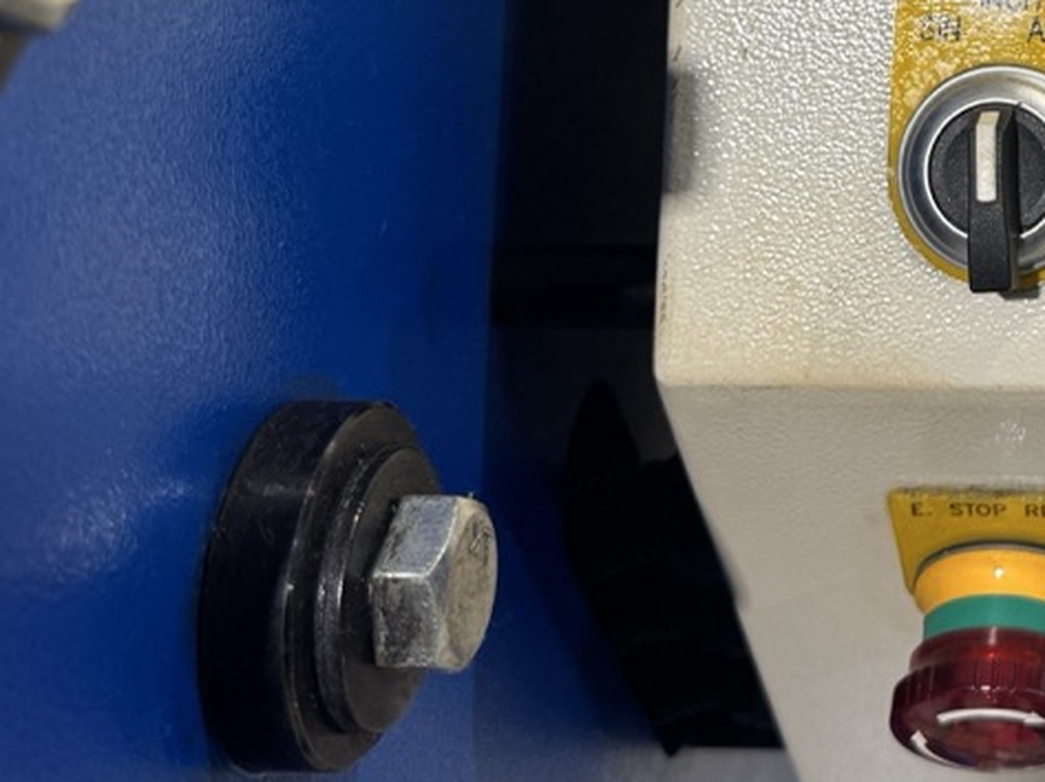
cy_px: -55
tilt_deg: -49.0
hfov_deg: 26.9
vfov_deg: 21.5
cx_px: 1200
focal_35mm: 65
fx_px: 1961
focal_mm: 6.76
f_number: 1.78
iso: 100
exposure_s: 1/120
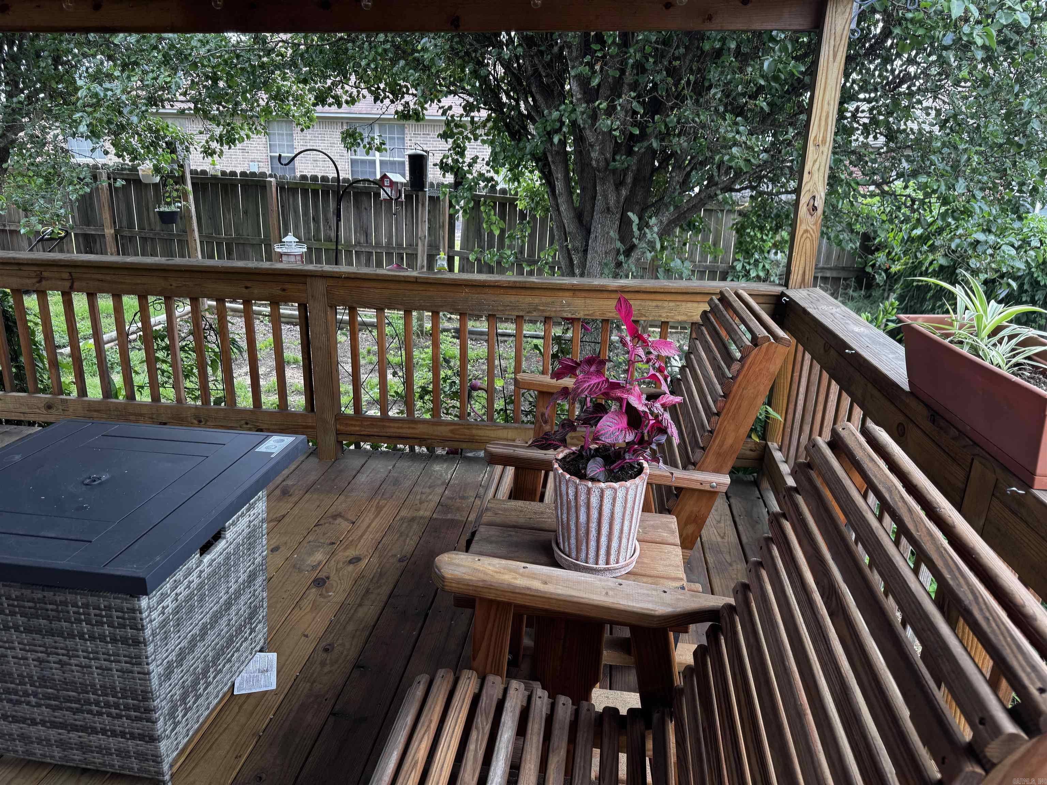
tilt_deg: -17.9
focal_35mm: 24
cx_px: 524
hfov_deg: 71.6
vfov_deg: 56.8
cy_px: 392
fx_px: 726
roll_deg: -1.3
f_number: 1.78
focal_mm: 6.76
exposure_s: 1/174
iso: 64
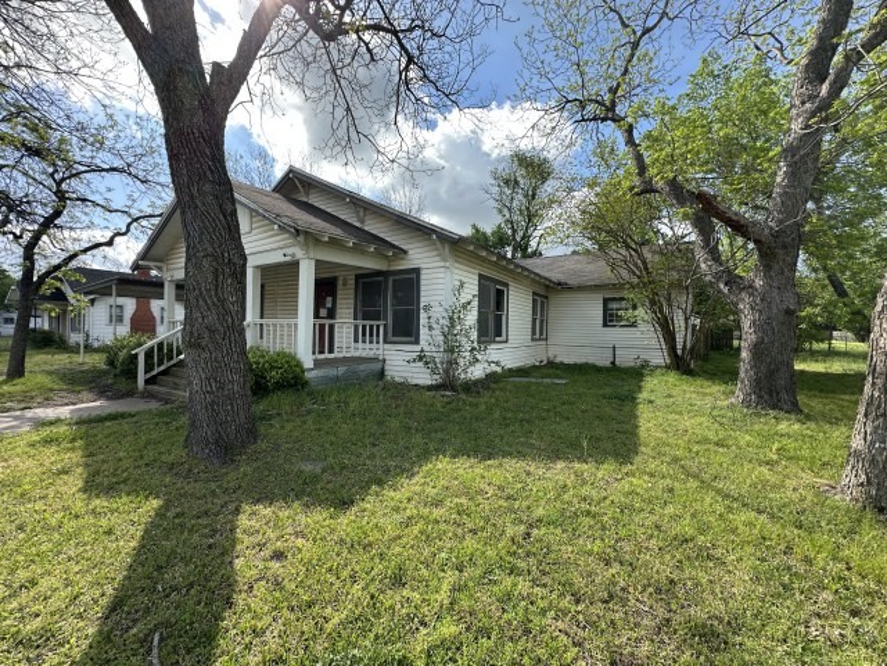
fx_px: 359
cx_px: 444
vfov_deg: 85.7
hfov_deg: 102.1
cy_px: 333
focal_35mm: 14
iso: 40
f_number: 2.2
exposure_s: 1/567
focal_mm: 2.22
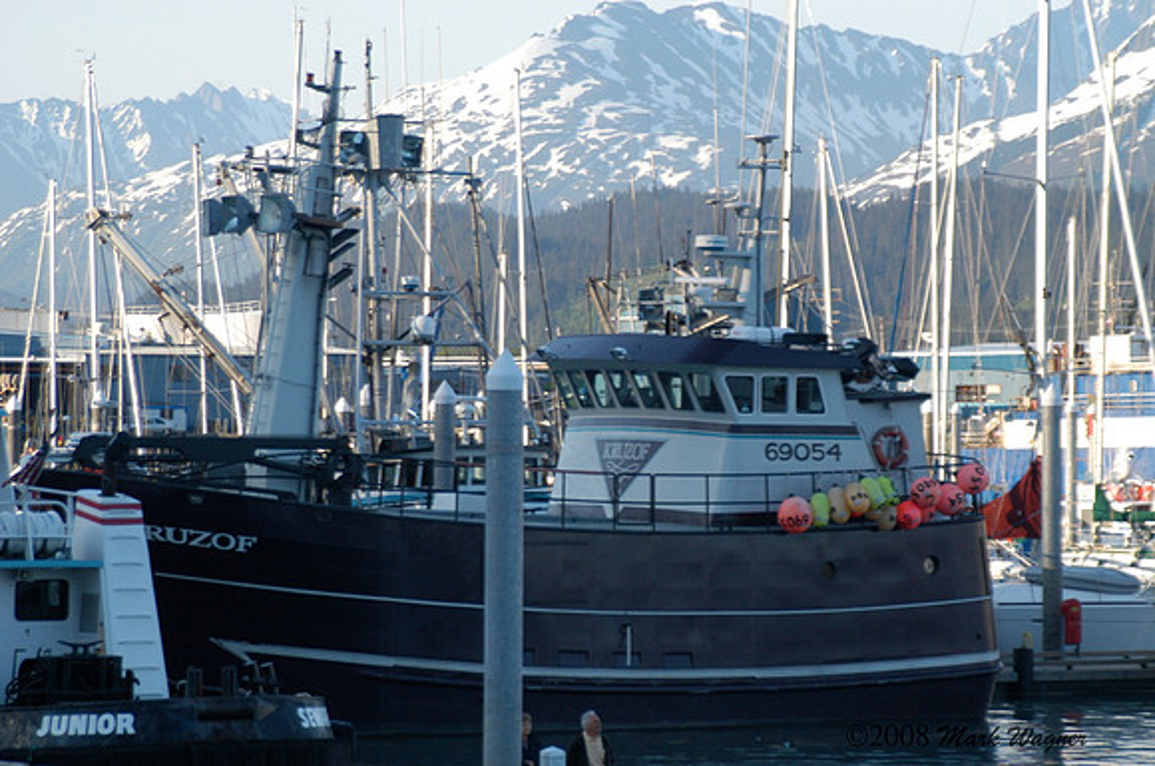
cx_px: 578
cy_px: 383
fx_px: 5767
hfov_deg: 11.4
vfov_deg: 7.6
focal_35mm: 180
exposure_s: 1/640
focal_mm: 120
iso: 400
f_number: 6.3
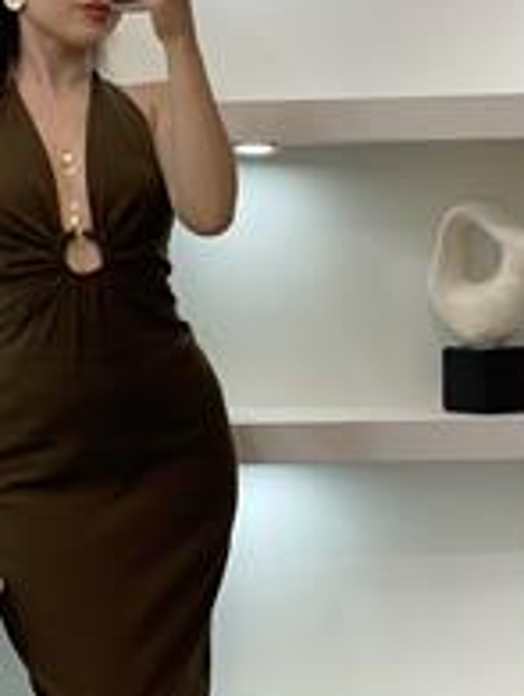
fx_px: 2213
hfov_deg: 13.4
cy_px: 487
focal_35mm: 110
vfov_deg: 17.8
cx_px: 96
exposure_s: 1/100
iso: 80
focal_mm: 6
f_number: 2
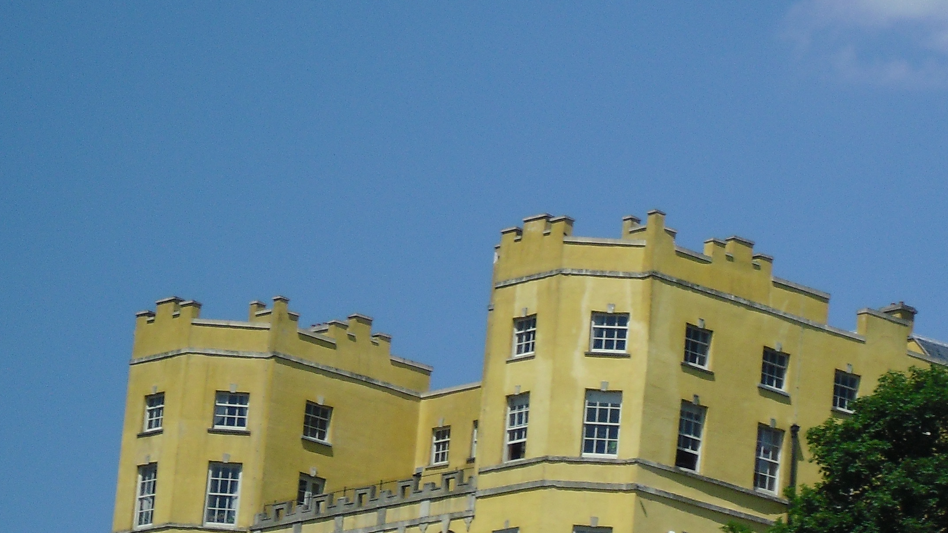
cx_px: 622
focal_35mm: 217
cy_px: 114
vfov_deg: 5.6
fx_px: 5455
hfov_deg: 9.9
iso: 80
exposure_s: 1/400
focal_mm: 18.9
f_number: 5.6
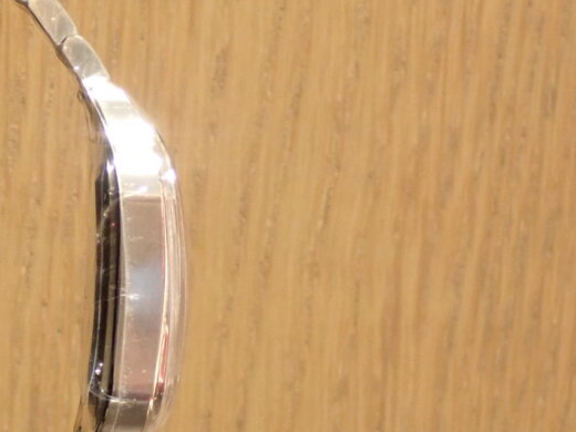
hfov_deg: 11.9
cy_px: 240
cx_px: -10
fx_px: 2729
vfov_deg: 9.1
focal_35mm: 164
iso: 800
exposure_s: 1/50
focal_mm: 12.73
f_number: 3.9
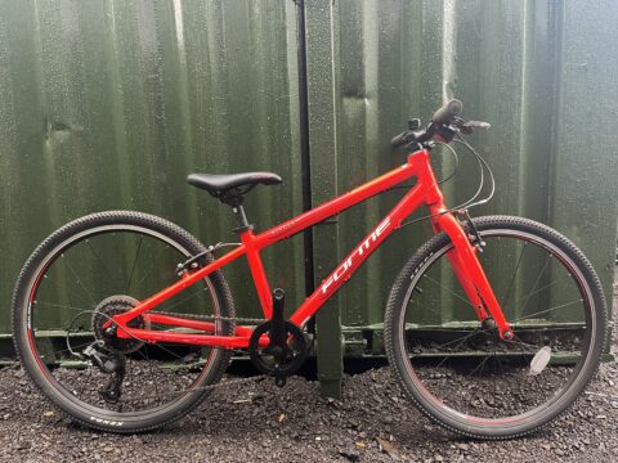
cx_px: 309
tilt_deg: -8.3
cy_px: 232
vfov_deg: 53.1
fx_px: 464
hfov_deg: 67.3
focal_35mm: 26
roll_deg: +0.9
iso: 125
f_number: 1.6
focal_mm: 5.1
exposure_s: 1/74
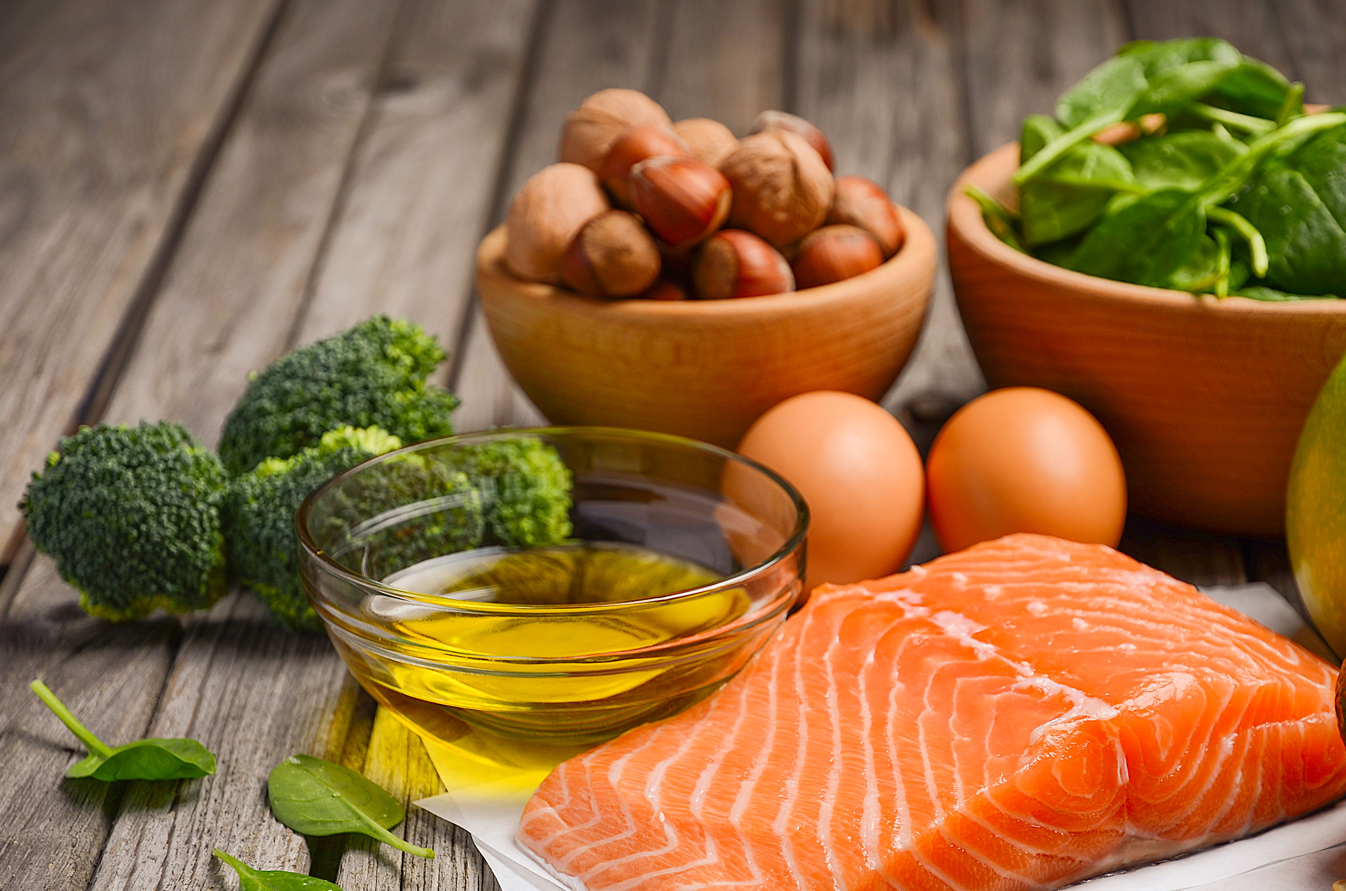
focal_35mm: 120
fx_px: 4477
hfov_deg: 17.1
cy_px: 521
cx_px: 776
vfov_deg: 11.4
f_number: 5.6
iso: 100
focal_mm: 68
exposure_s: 1/125
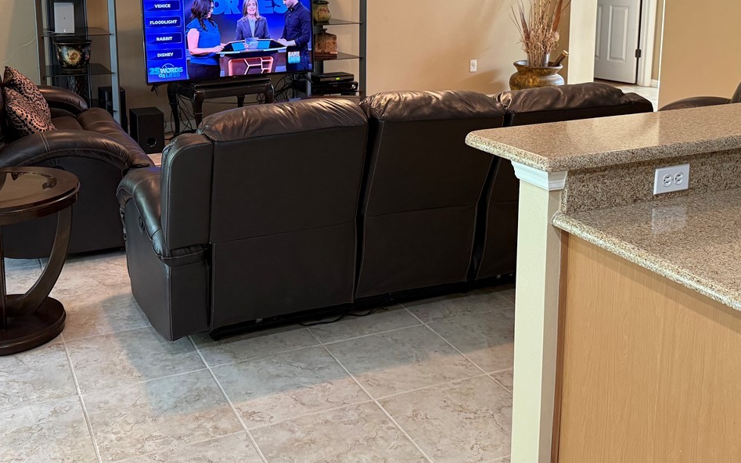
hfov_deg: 46.1
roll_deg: +0.5
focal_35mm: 43
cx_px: 332
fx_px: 868
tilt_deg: -9.2
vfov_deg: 29.3
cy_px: 104
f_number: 1.78
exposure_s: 1/60
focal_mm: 6.76
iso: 250
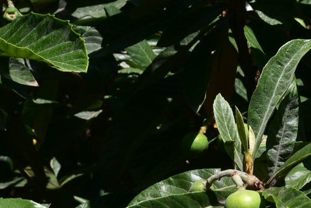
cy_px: 208
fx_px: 1003
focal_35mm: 116
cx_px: 245
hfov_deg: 17.5
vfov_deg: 11.7
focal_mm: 50
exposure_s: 1/125
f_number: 16
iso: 160
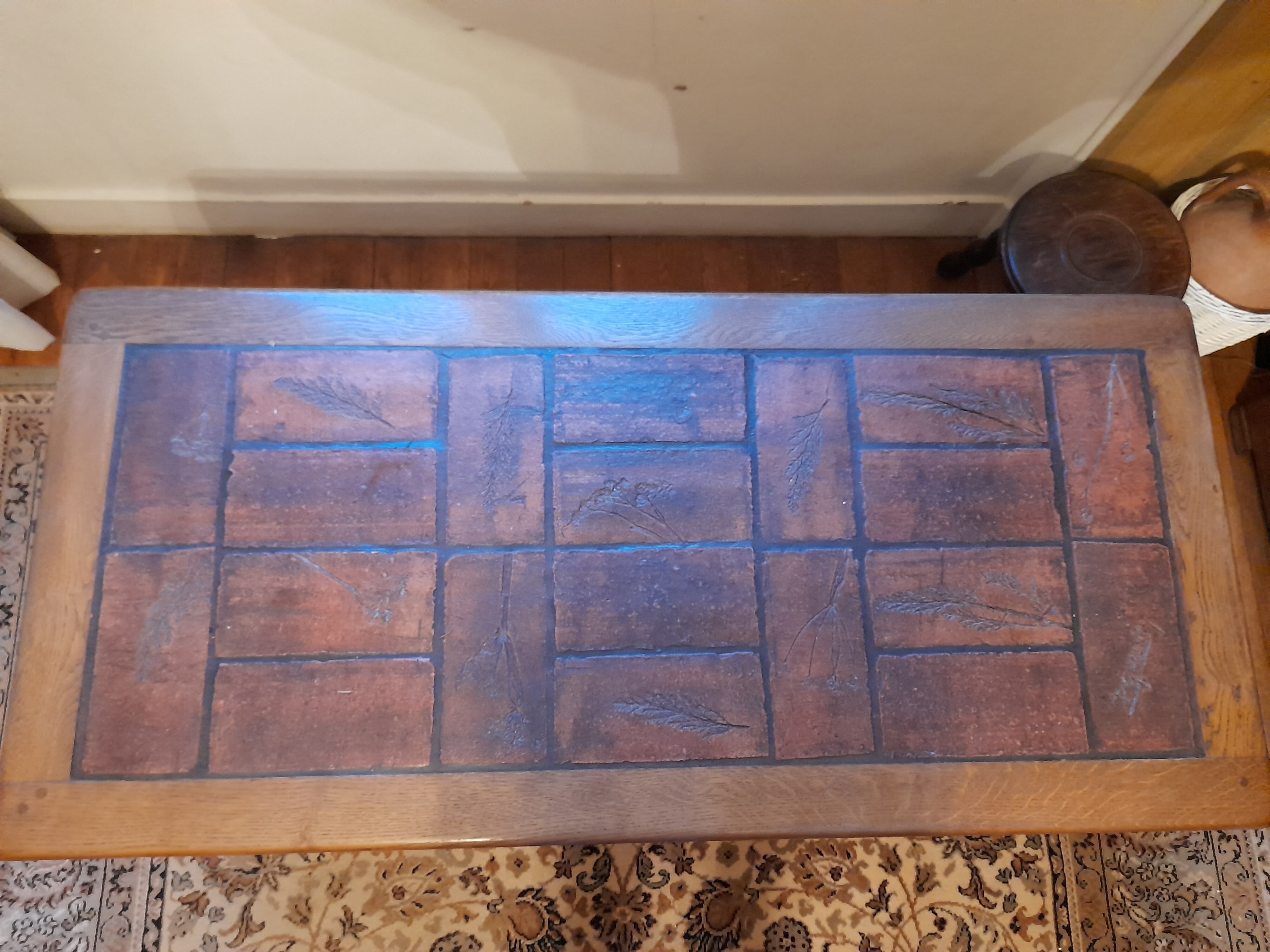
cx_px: 635
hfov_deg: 69.4
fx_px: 917
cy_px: 476
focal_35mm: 25
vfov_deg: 54.9
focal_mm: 4.6
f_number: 2
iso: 800
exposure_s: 1/20
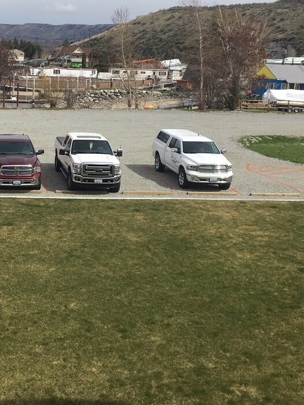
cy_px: 147
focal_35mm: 53
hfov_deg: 27.0
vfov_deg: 35.9
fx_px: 621
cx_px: 64
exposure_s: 1/2331
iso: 25
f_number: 2.2
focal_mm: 4.15
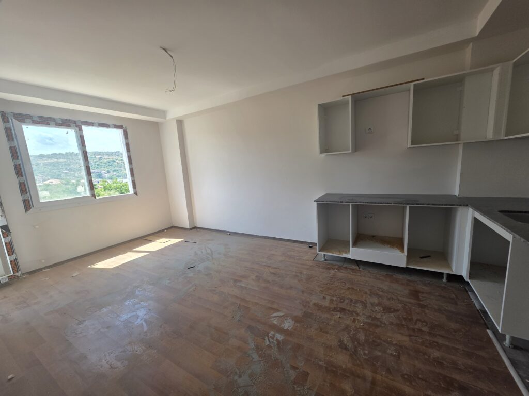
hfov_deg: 106.2
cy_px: 198
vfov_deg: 89.9
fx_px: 199
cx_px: 264
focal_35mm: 13
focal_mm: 2.2
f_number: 1.9
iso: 40
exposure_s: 1/279
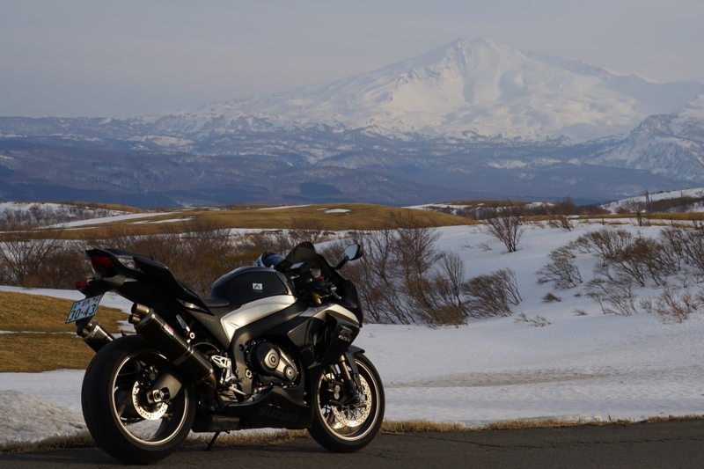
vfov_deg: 20.3
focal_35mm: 67
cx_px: 352
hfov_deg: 30.1
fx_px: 1310
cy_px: 234
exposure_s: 1/125
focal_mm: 45
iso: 100
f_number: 11
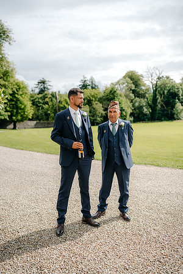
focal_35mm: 35
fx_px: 267
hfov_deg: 37.9
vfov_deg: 54.4
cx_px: 92
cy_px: 137
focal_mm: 35
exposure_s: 1/4000
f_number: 2
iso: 100
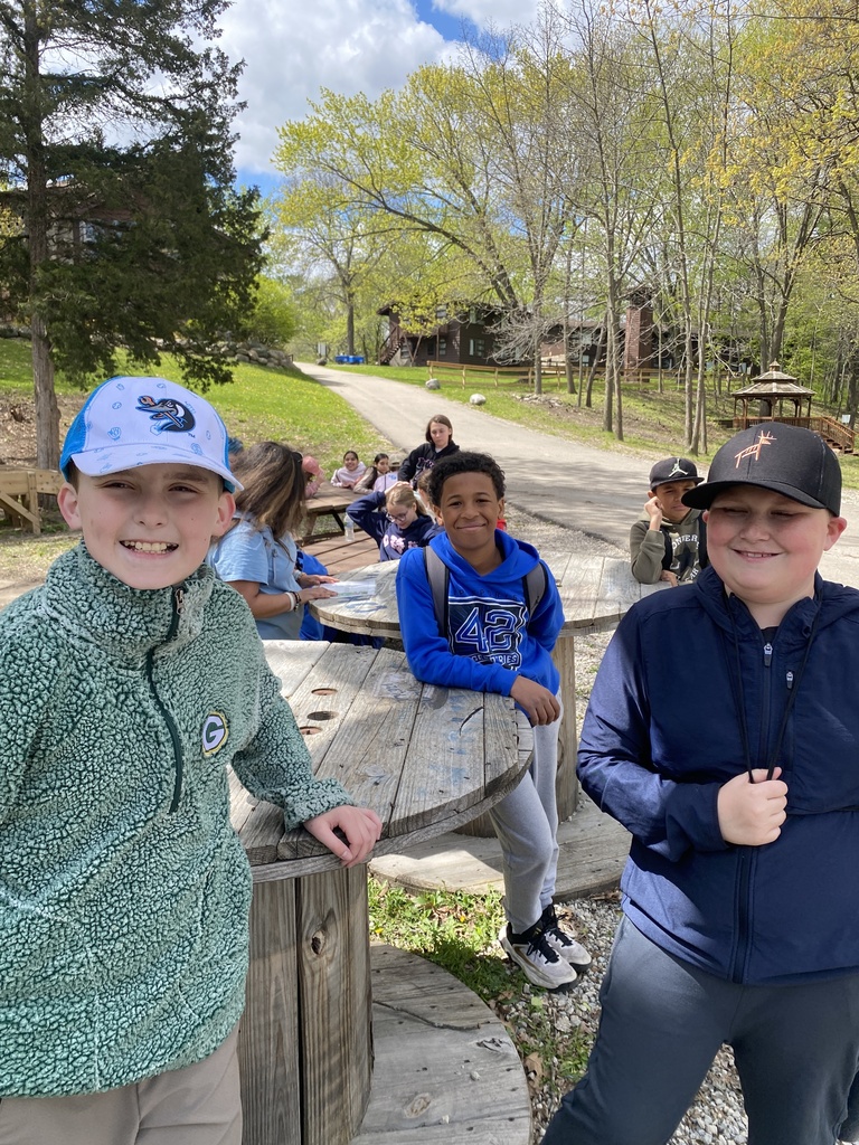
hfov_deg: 53.1
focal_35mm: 26
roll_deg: -0.5
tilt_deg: -8.6
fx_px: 860
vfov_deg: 67.3
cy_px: 572
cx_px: 430
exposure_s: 1/1103
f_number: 1.8
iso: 32
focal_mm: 4.25
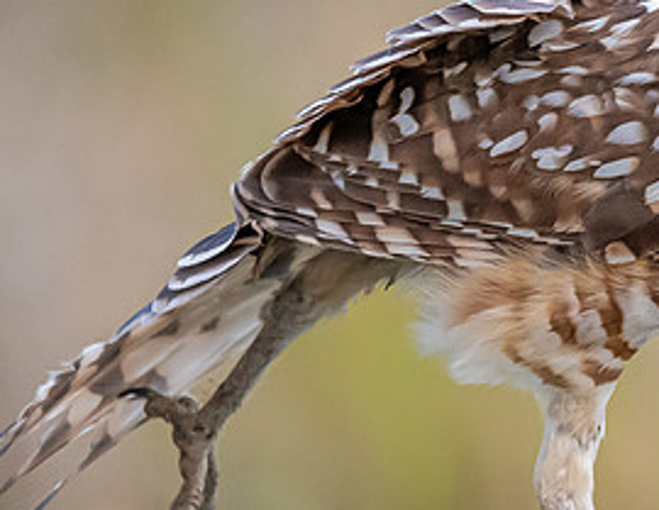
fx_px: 32298
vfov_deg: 0.9
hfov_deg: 1.2
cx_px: 767
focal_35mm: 1677
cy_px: 291
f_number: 5.6
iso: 1600
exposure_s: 1/1250
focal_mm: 420
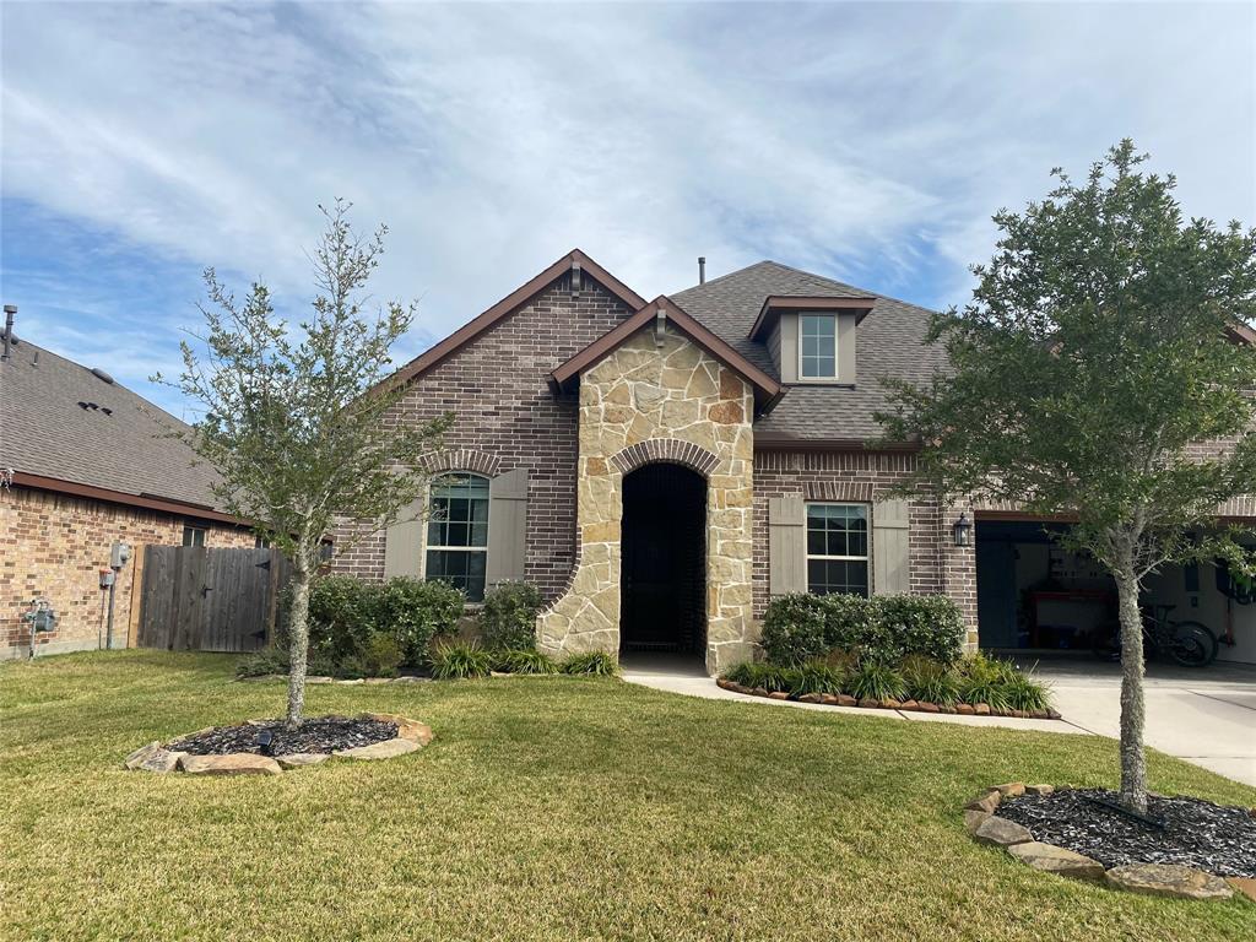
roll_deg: -1.1
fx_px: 943
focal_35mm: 26
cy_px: 471
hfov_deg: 67.3
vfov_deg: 53.1
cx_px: 628
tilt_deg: +7.8
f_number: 1.8
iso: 32
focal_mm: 4.25
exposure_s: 1/2967
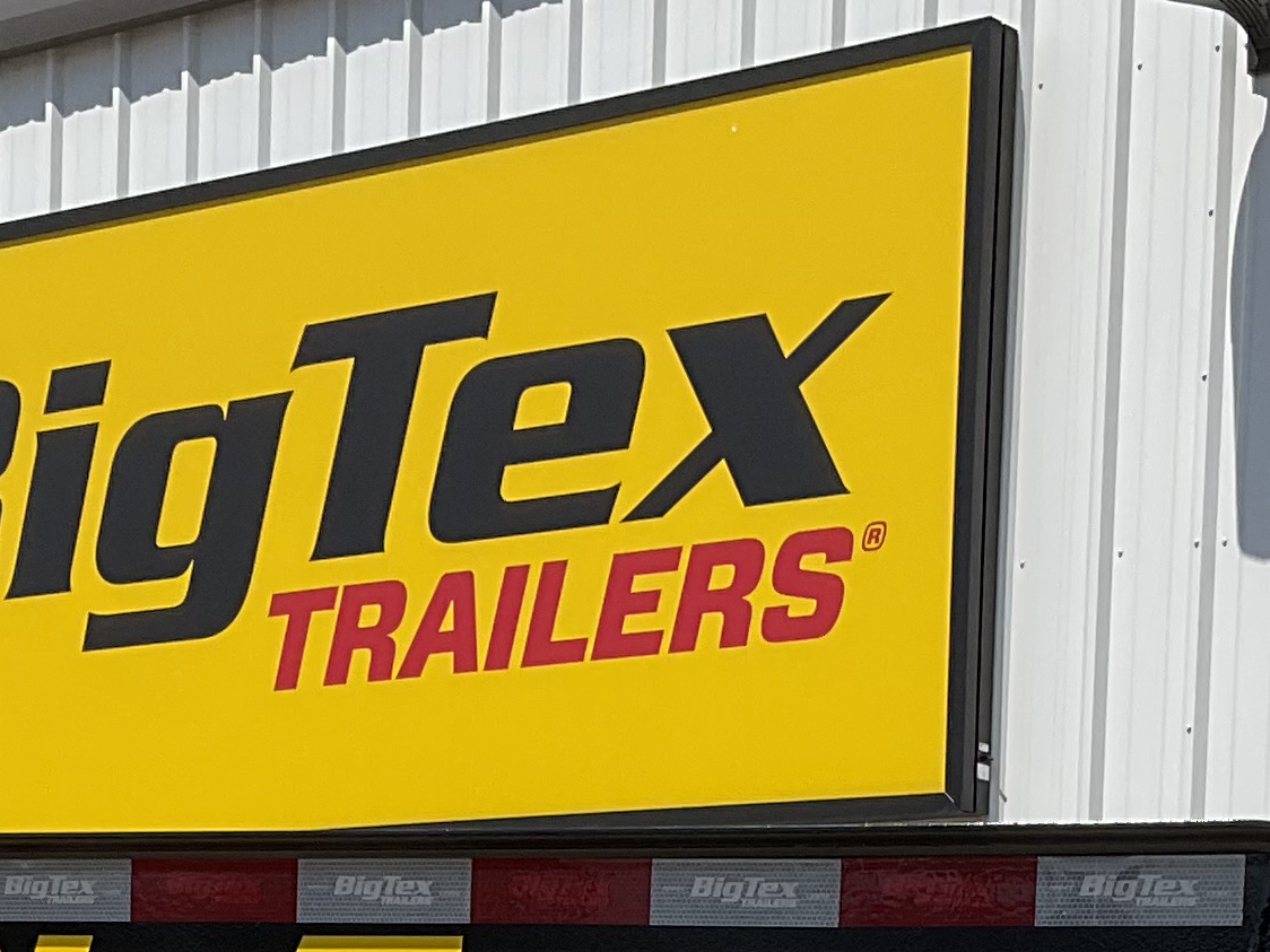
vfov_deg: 13.4
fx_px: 3816
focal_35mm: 104
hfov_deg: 18.8
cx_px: 383
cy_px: 1418
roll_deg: -2.9
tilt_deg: -2.9
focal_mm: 3
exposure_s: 1/3788
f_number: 1.8
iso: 16
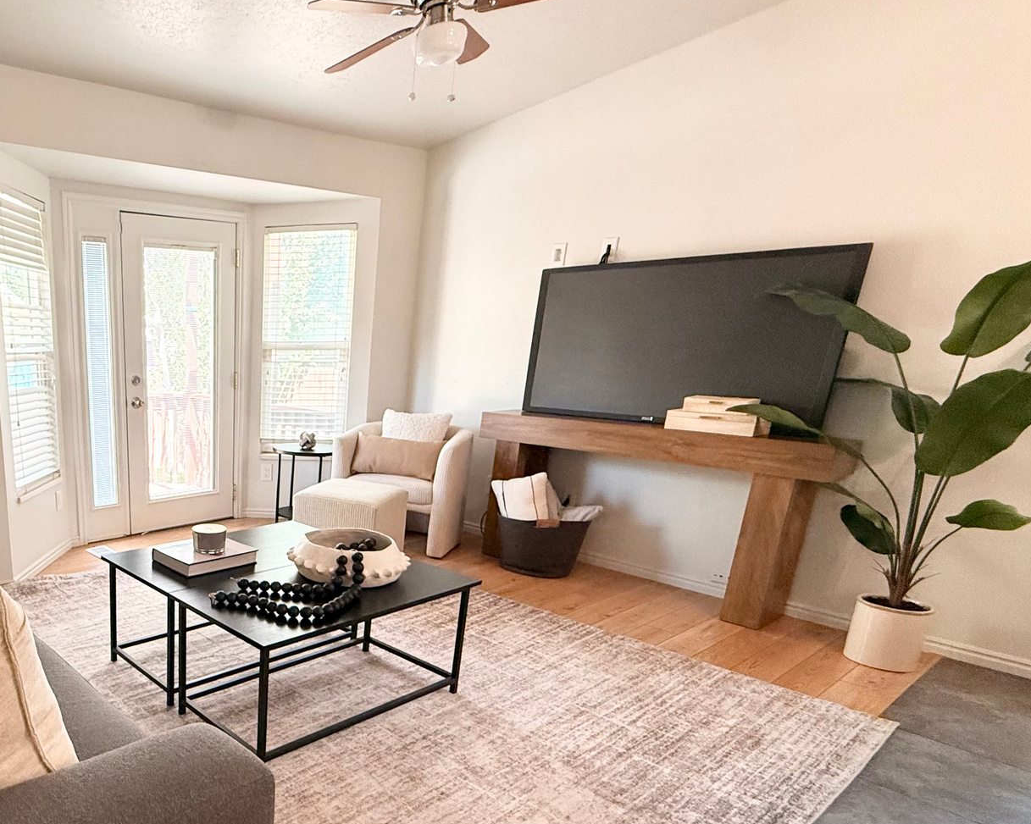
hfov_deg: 65.3
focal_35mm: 23
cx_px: 190
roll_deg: -0.1
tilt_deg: -17.0
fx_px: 702
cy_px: 539
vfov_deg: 59.7
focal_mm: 2.22
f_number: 2.2
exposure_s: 1/120
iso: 320
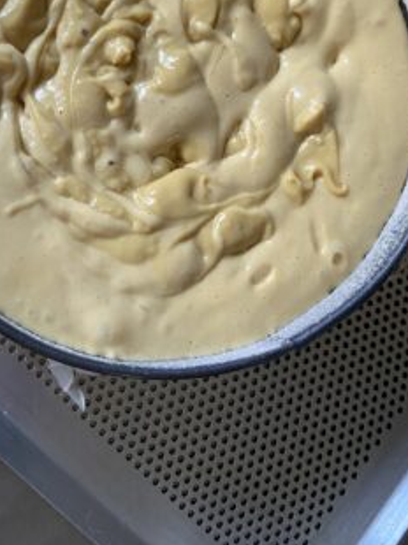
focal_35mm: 42
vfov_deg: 43.0
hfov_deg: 34.1
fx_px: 661
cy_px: 120
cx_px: 145
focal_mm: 4.25
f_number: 1.8
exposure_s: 1/50
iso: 400
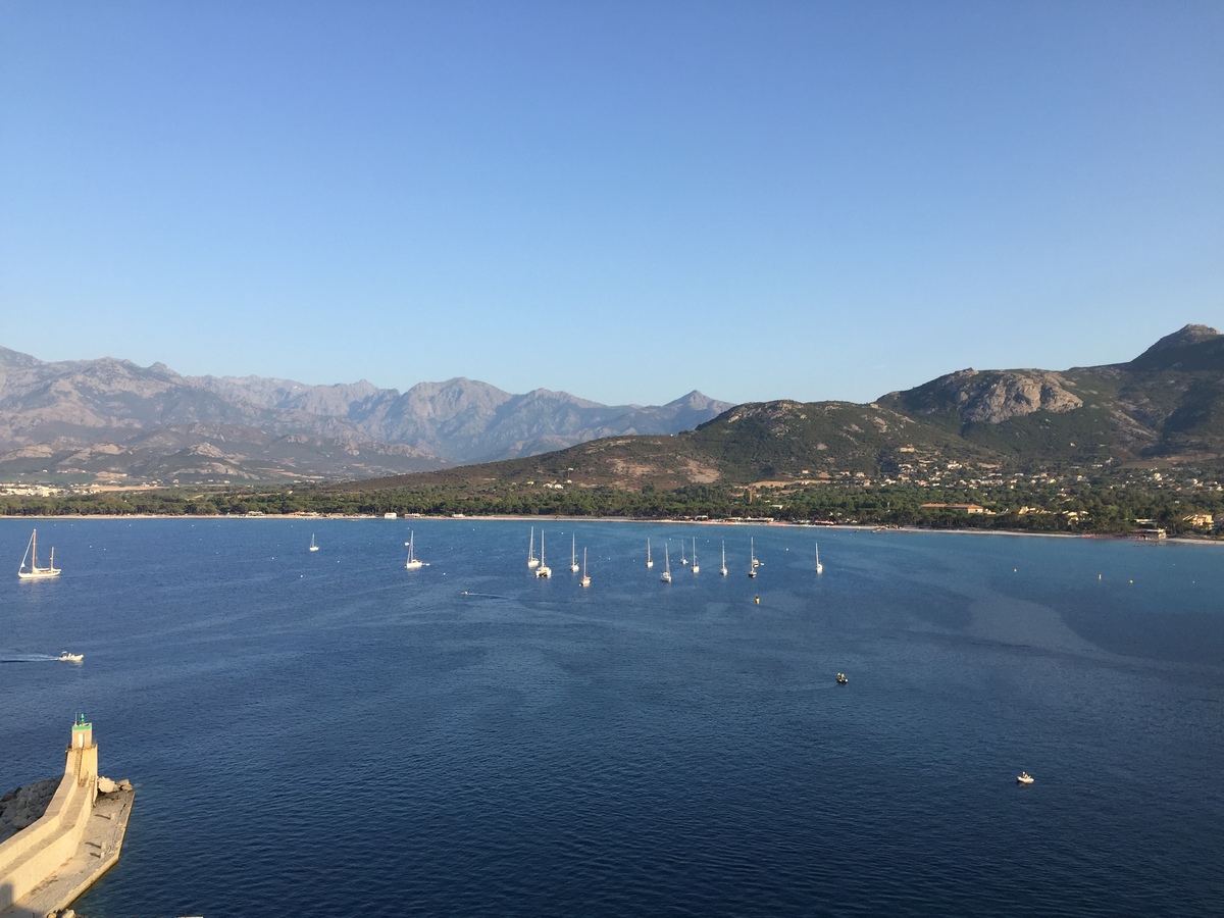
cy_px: 459
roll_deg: -0.3
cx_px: 612
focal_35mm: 29
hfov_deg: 61.7
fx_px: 1025
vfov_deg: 48.2
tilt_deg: +0.7
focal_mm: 4.15
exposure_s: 1/989
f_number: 2.2
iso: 32
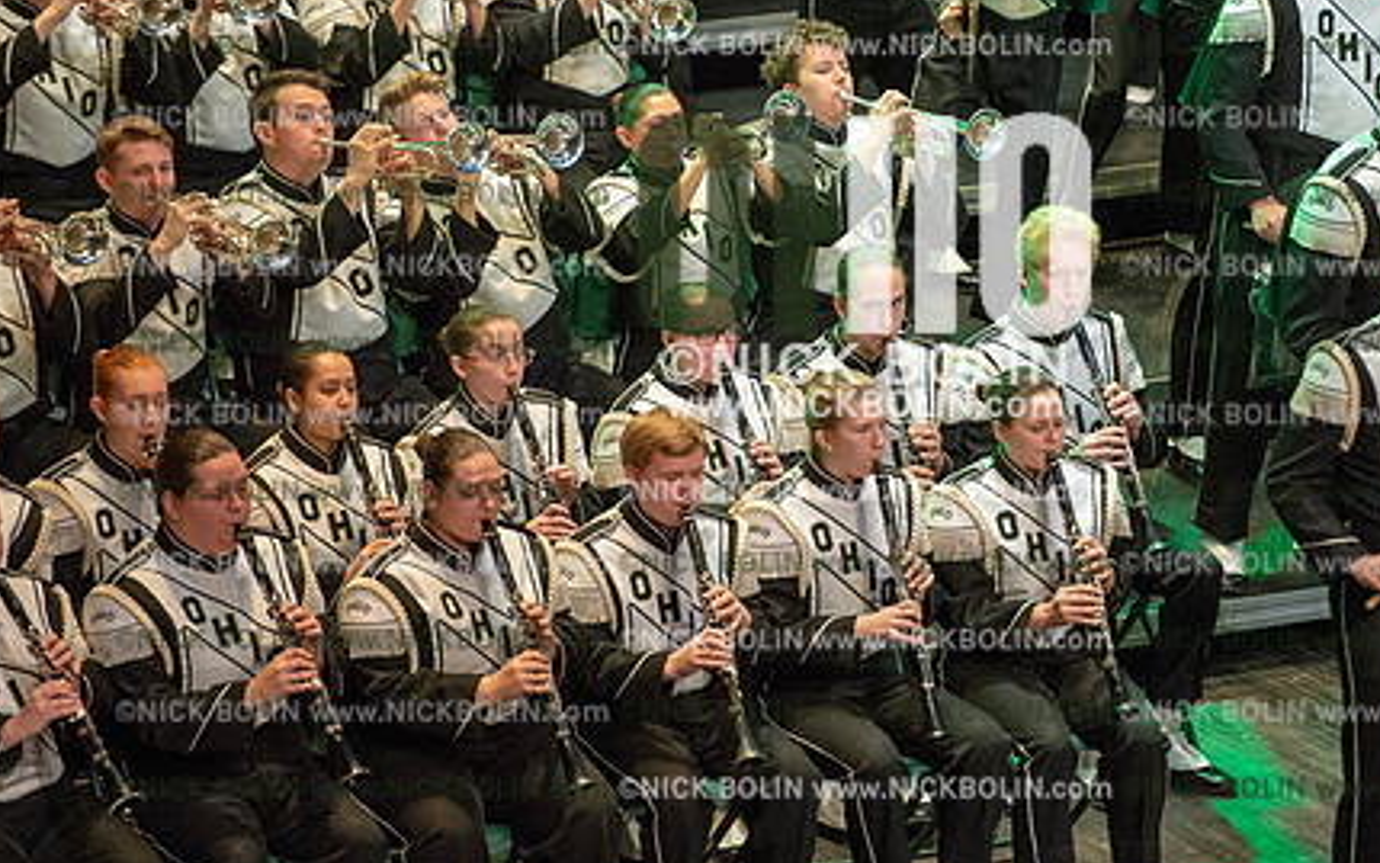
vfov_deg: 4.8
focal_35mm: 275
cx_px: 863
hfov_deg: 7.6
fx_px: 10345
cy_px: 266
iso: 8000
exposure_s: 1/1600
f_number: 2.8
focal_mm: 200
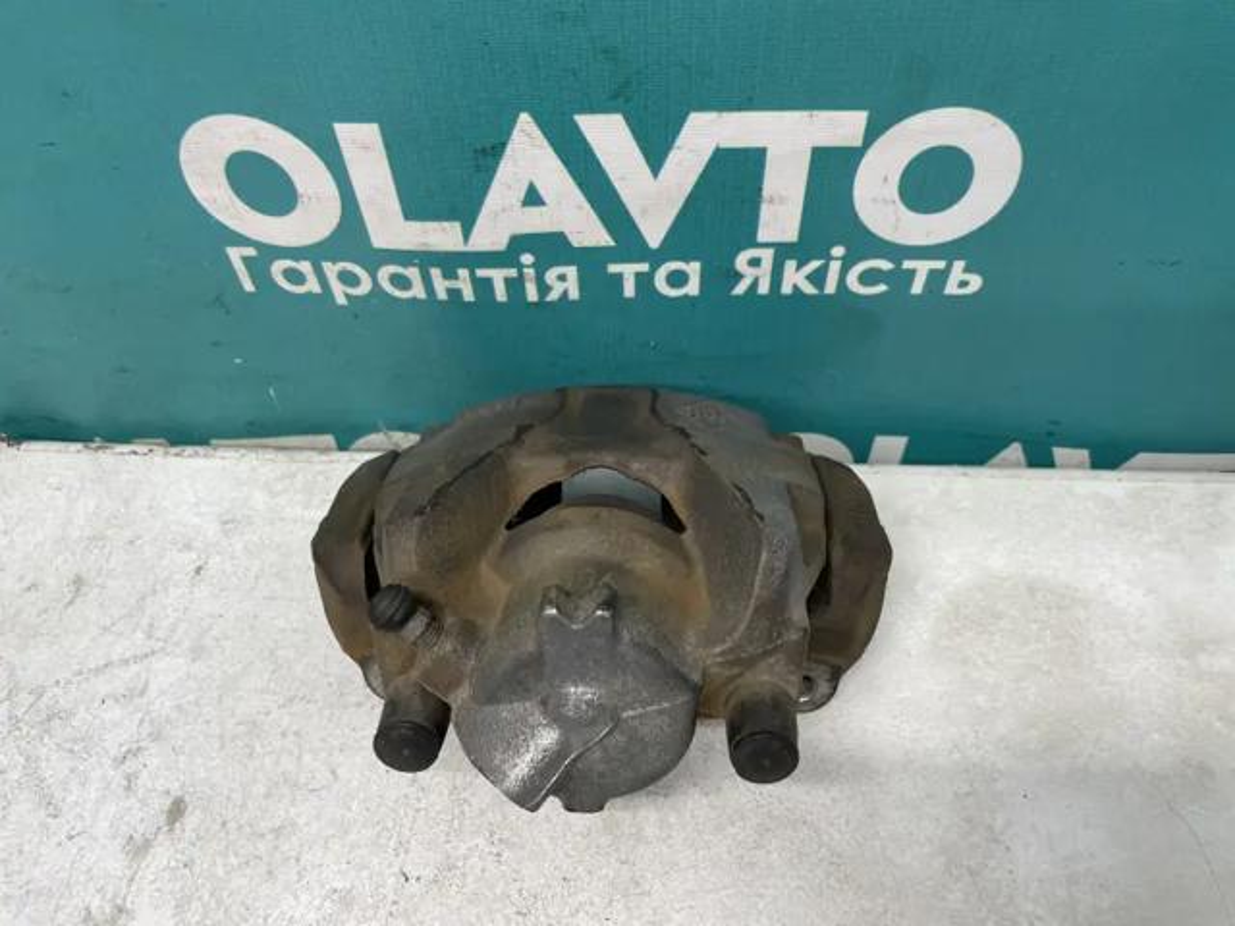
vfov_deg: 53.1
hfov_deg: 67.3
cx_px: 618
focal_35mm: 26
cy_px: 463
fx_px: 928
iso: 125
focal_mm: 4.2
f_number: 1.6
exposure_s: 1/100
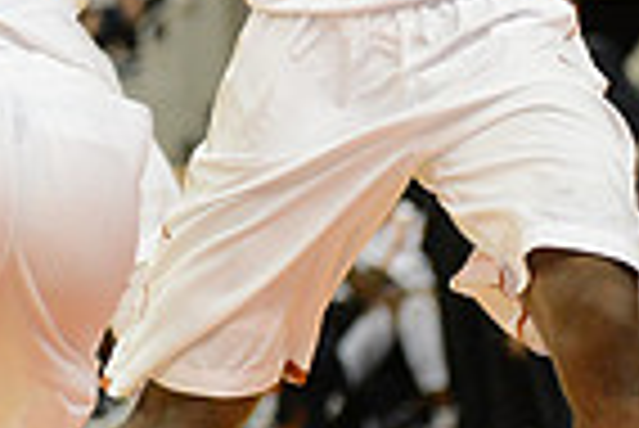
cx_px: -576
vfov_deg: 3.9
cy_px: 7
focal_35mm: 352
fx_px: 6254
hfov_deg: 5.7
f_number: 2.8
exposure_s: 1/1000
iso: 2500
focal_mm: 86
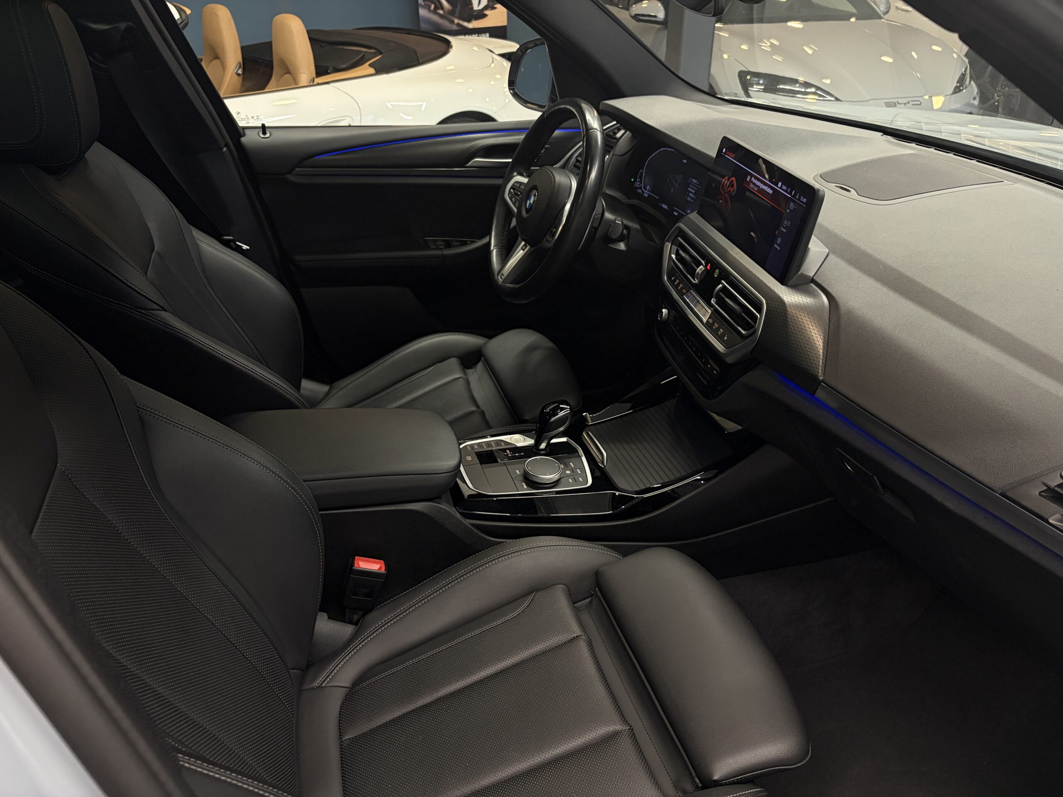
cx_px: 532
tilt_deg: -28.3
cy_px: 398
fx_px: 798
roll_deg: -0.1
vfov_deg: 53.1
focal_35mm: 26
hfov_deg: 67.3
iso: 160
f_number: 1.6
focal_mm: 5.96
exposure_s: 1/49
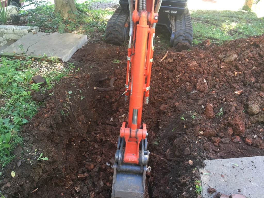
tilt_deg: -35.8
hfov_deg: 61.7
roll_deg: -0.9
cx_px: 132
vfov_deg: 48.2
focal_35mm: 29
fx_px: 221
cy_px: 99
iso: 40
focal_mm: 4.15
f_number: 2.2
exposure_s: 1/15
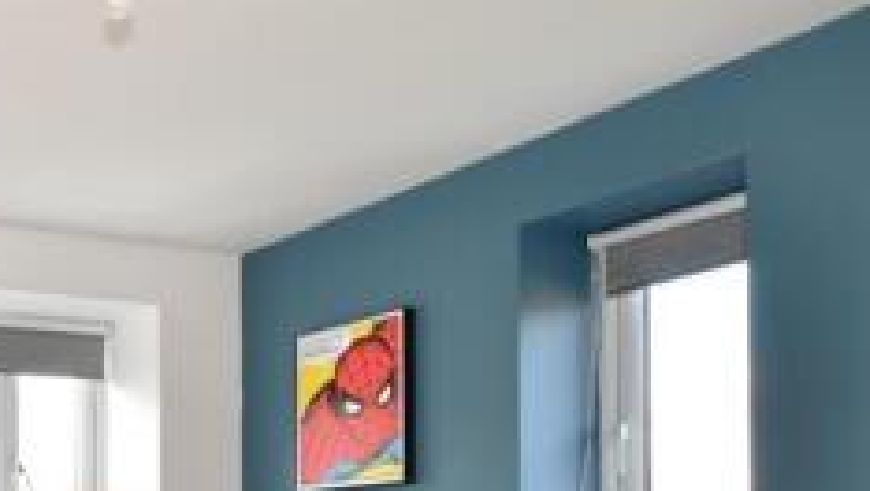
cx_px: -320
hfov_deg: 32.0
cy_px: 567
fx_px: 1016
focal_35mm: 44
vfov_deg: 24.9
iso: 200
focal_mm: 10
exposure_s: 1/15
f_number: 8
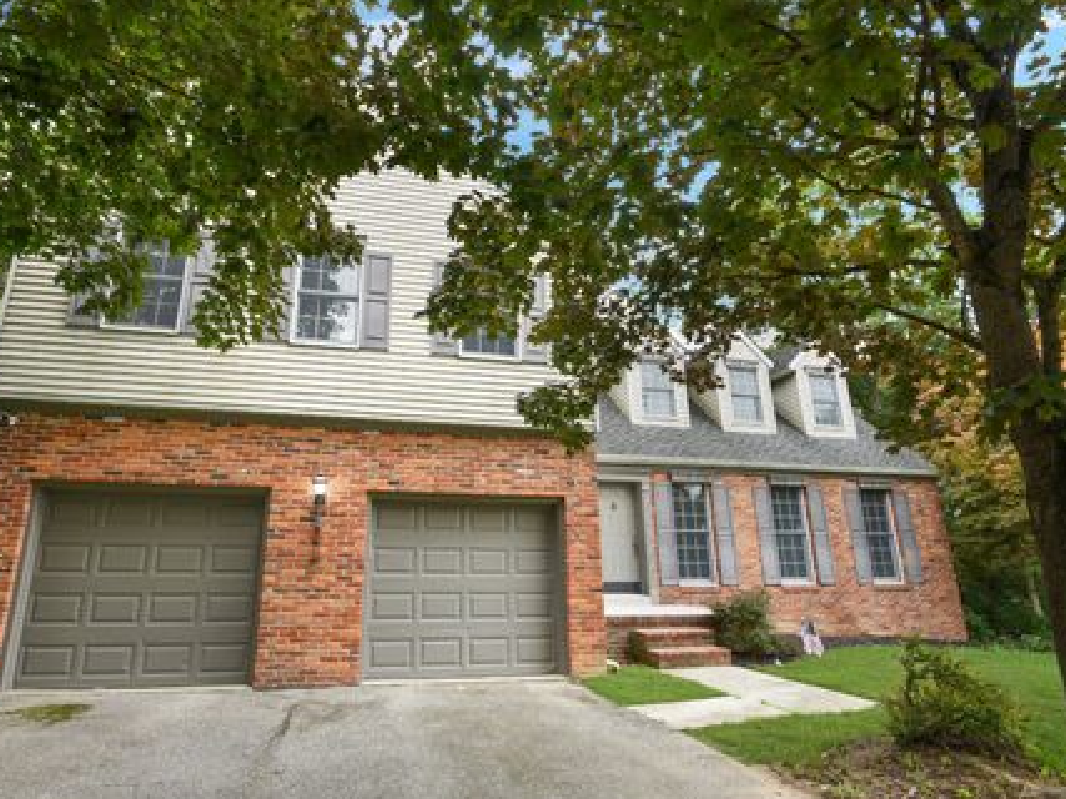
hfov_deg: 87.3
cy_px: 403
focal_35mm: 18
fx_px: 554
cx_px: 467
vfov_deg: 71.6
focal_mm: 16
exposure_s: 1/40
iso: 400
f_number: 8
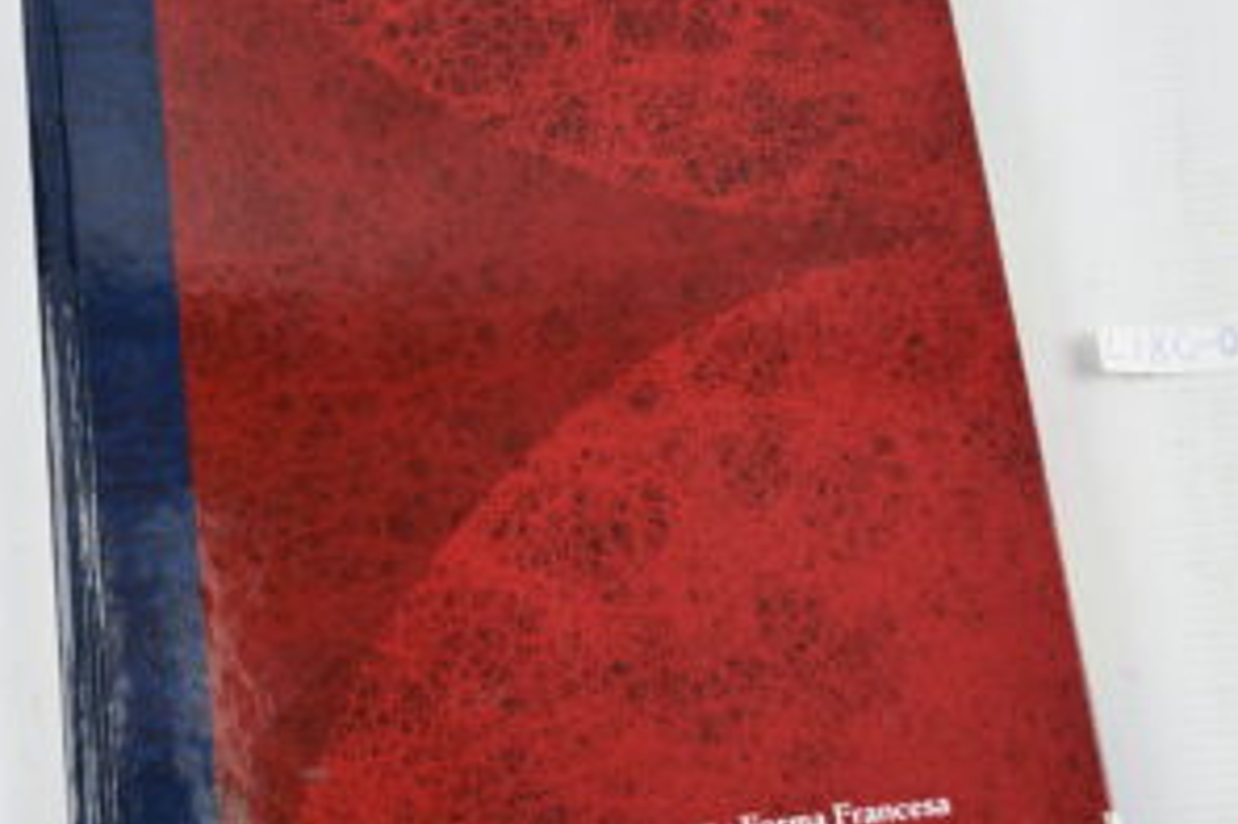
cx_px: 531
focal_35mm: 67
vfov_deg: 20.3
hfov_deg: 30.1
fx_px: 2303
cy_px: 460
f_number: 3.5
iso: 800
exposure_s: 1/250
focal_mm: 22
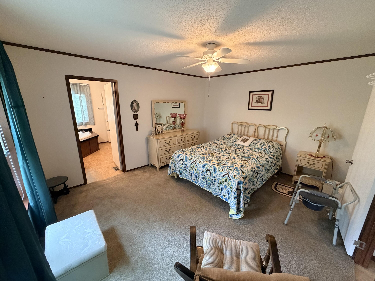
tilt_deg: -14.7
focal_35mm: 14
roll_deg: +0.0
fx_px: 152
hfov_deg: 102.1
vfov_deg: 85.7
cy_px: 140
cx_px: 188
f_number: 2.2
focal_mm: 2.22
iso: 400
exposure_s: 1/60
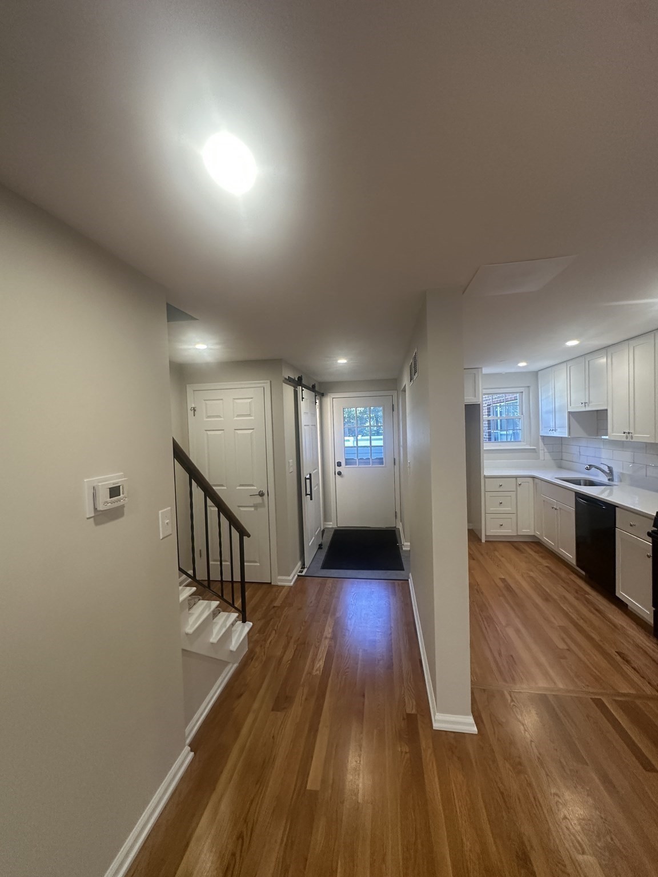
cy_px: 438
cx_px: 329
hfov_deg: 85.7
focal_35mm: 14
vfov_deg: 102.1
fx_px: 355
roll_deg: -0.3
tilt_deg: -1.2
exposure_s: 1/120
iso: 250
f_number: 2.2
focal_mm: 2.22
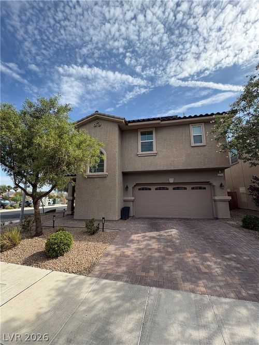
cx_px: 130
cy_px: 172
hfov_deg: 85.7
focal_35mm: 14
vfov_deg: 102.1
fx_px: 140
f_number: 2.2
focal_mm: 2.22
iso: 50
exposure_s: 1/932
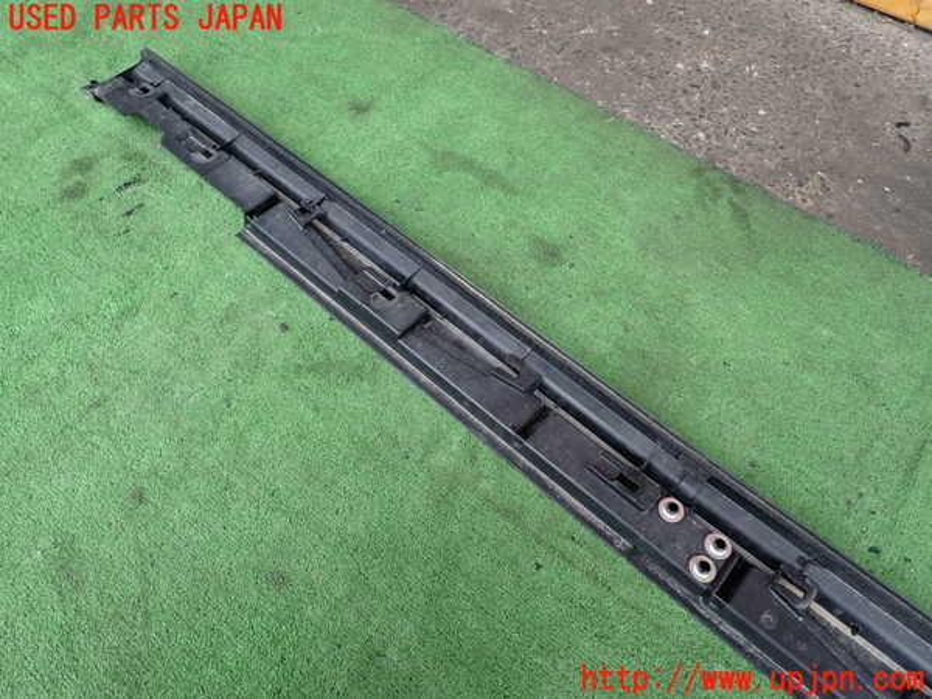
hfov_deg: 69.4
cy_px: 350
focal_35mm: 25
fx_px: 673
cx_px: 466
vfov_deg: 54.9
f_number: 2.8
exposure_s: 1/250
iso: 100
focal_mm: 4.5
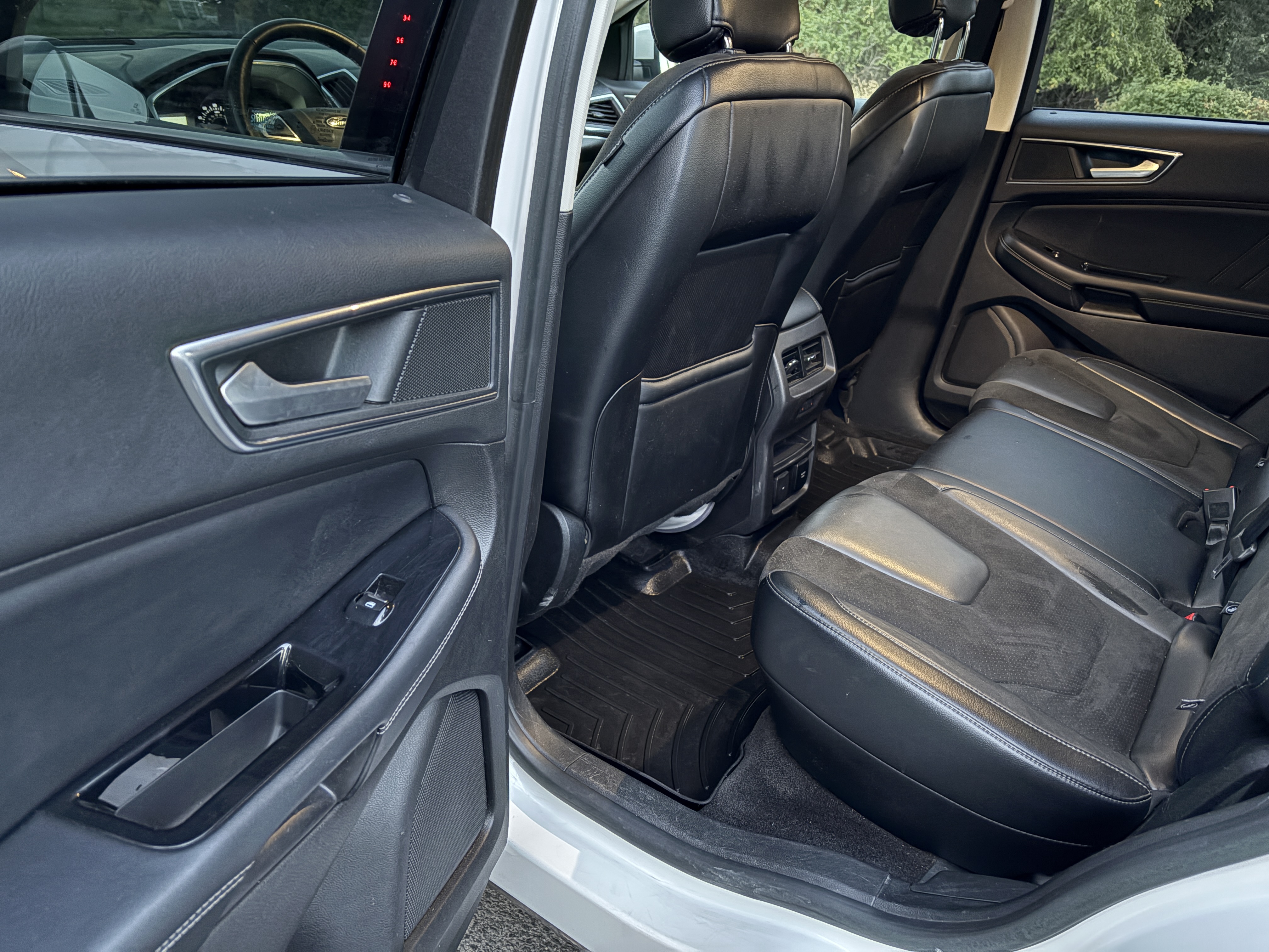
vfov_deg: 53.1
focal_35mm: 26
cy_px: 476
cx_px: 634
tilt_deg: -26.3
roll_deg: -4.9
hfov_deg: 67.3
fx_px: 953
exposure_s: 1/15
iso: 640
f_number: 1.6
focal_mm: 5.96
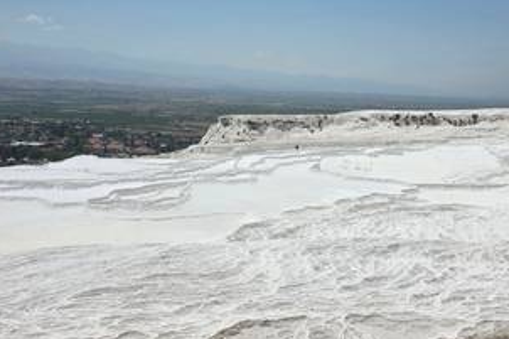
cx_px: 280
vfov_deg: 34.7
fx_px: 537
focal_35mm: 38
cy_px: 111
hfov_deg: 50.6
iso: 40
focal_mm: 6.3
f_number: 1.7
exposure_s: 1/7944
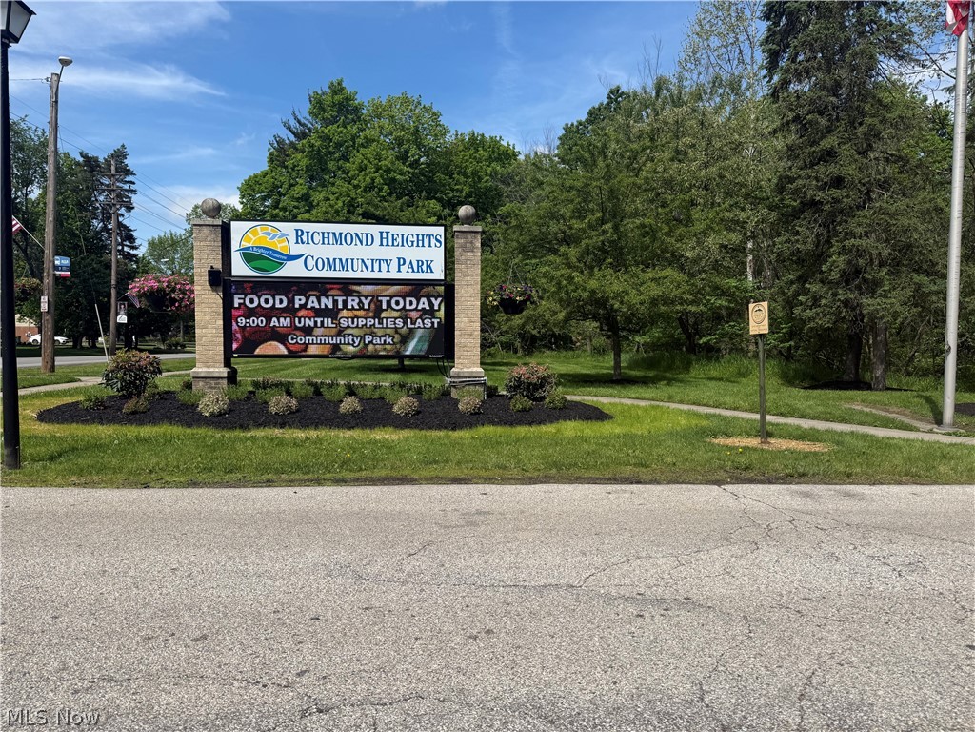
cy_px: 366
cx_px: 488
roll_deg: -0.2
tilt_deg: -4.0
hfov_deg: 71.6
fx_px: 676
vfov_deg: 56.8
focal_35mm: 24
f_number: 1.78
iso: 80
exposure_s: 1/4405
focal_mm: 6.76
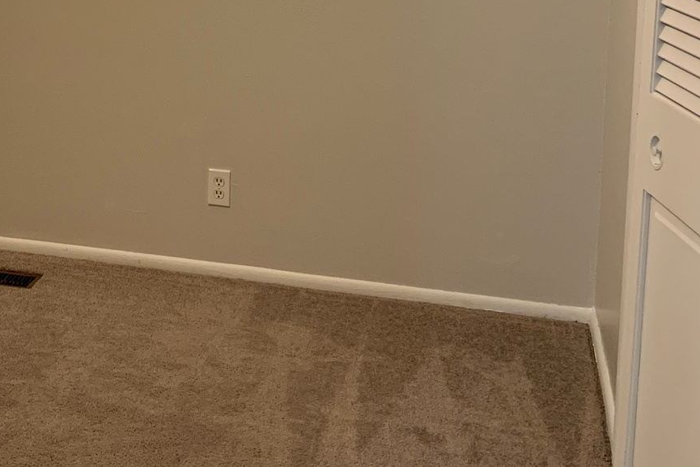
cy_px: -30
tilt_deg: -6.1
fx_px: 1245
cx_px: 73
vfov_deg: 20.4
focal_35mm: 64
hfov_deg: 30.1
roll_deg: -0.6
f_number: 1.8
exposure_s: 1/60
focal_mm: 4.25
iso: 125
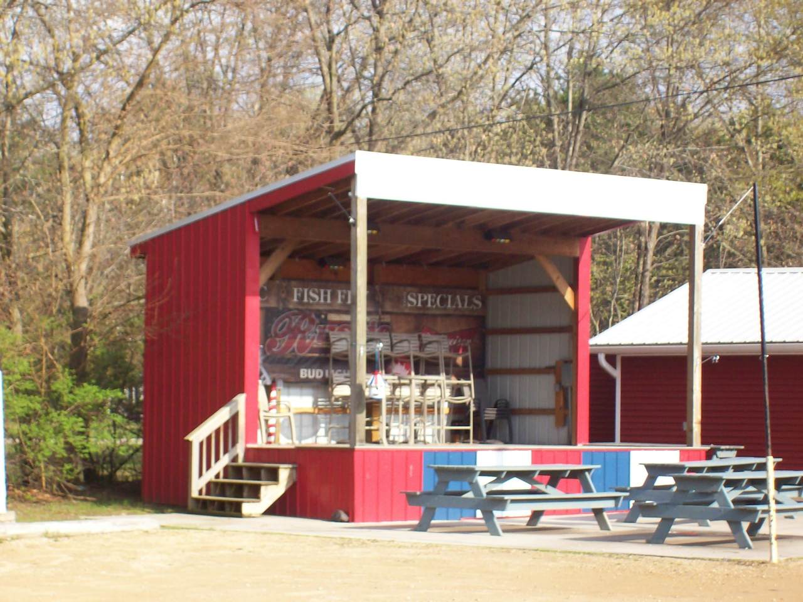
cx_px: 402
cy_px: 301
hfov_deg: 18.2
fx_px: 2504
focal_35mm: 108
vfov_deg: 13.7
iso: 80
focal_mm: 18
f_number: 4.8
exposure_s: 1/332
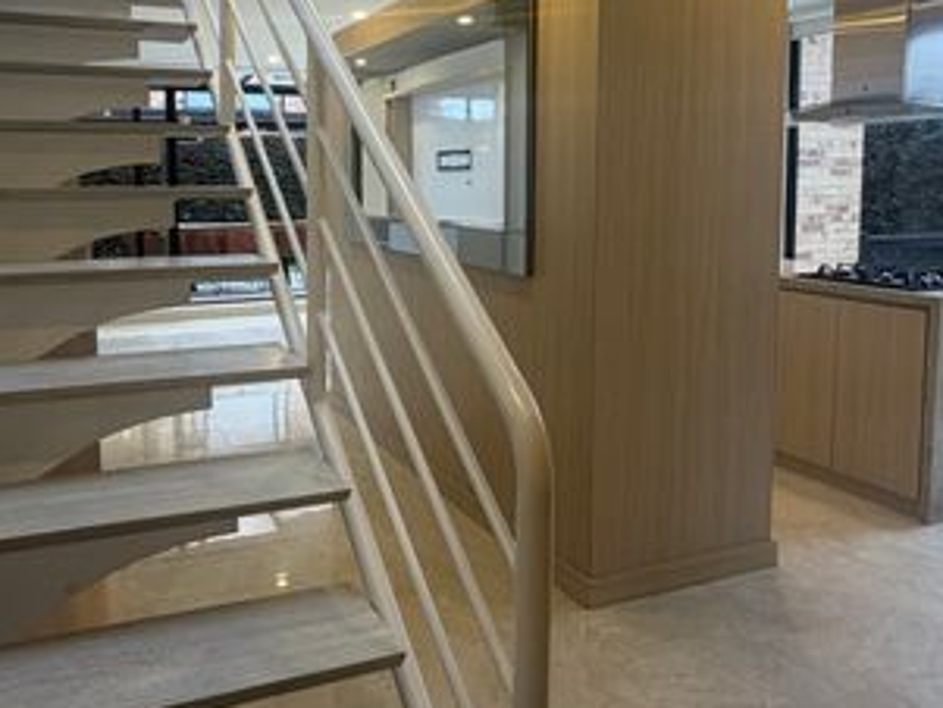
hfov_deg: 58.0
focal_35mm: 31
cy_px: 247
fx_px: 845
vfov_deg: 44.9
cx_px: 387
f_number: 2.2
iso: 200
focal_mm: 2.22
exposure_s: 1/60
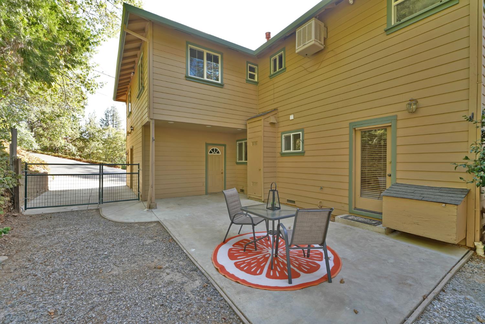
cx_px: 242
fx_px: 202
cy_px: 162
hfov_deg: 100.4
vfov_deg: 77.3
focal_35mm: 15
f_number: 7.1
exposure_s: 1/25
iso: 100
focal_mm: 15
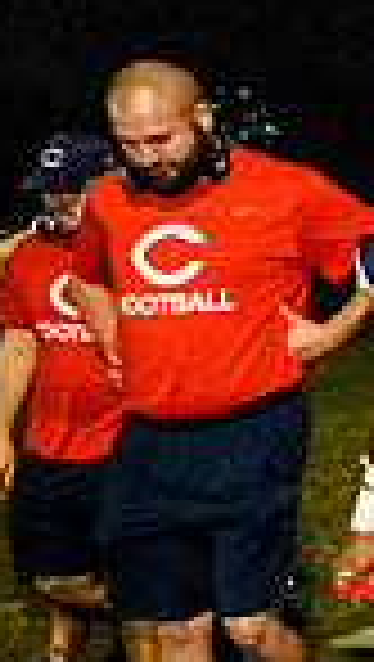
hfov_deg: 9.0
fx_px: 1740
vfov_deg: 21.5
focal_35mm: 99
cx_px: 1248
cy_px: 343
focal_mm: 24
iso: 32000
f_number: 2.8
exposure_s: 1/3200
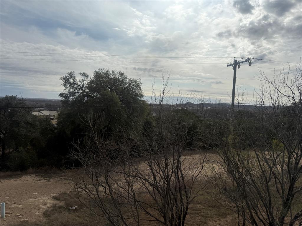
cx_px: 151
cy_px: 113
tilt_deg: -4.3
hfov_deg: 71.6
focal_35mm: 24
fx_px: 209
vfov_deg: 56.8
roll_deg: +0.8
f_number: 1.78
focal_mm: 6.76
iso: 80
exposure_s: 1/14286
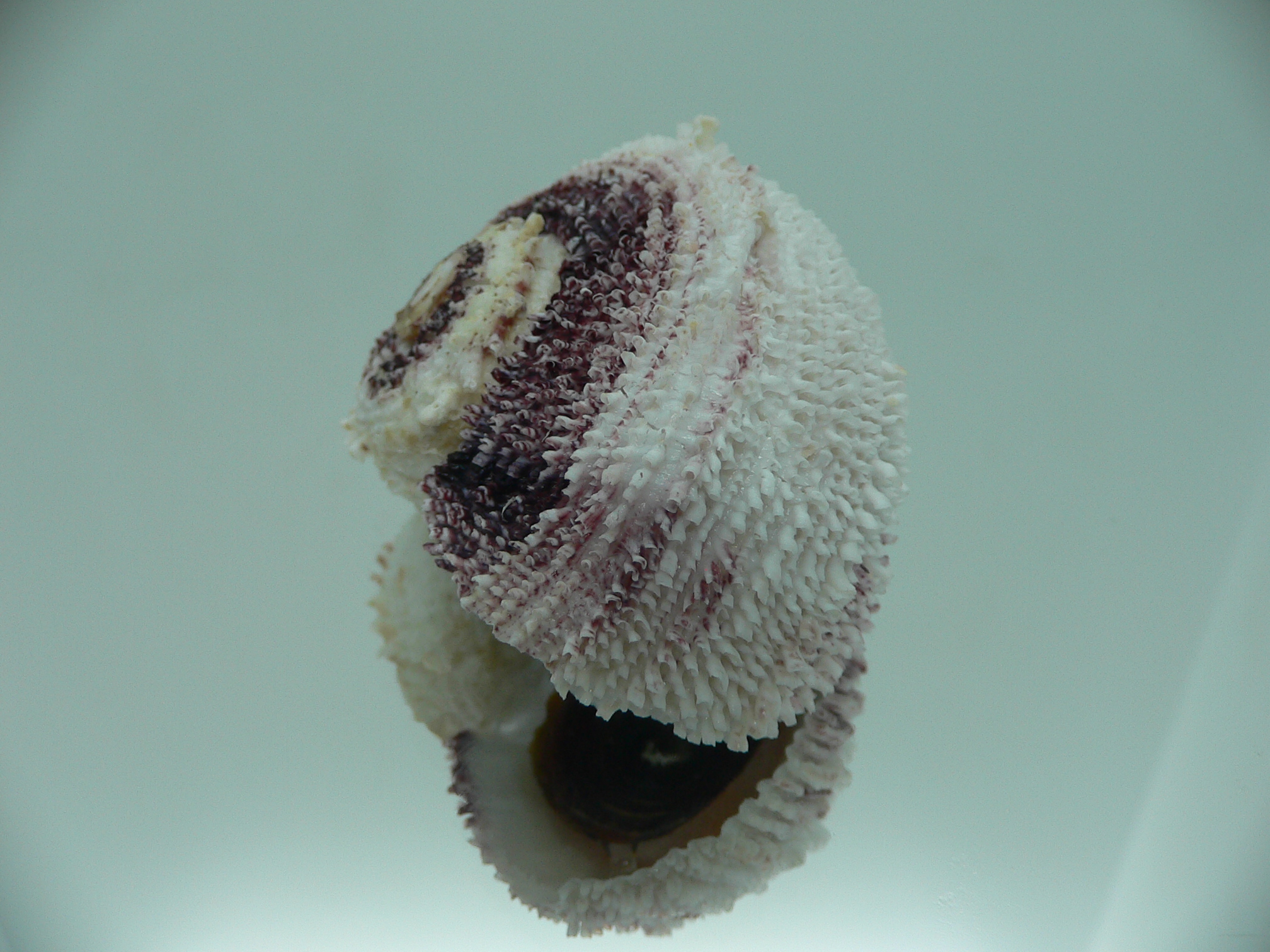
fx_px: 1284
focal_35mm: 35
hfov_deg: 52.6
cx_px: 635
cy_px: 476
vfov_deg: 40.7
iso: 80
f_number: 2.8
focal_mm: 4.6
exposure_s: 1/60
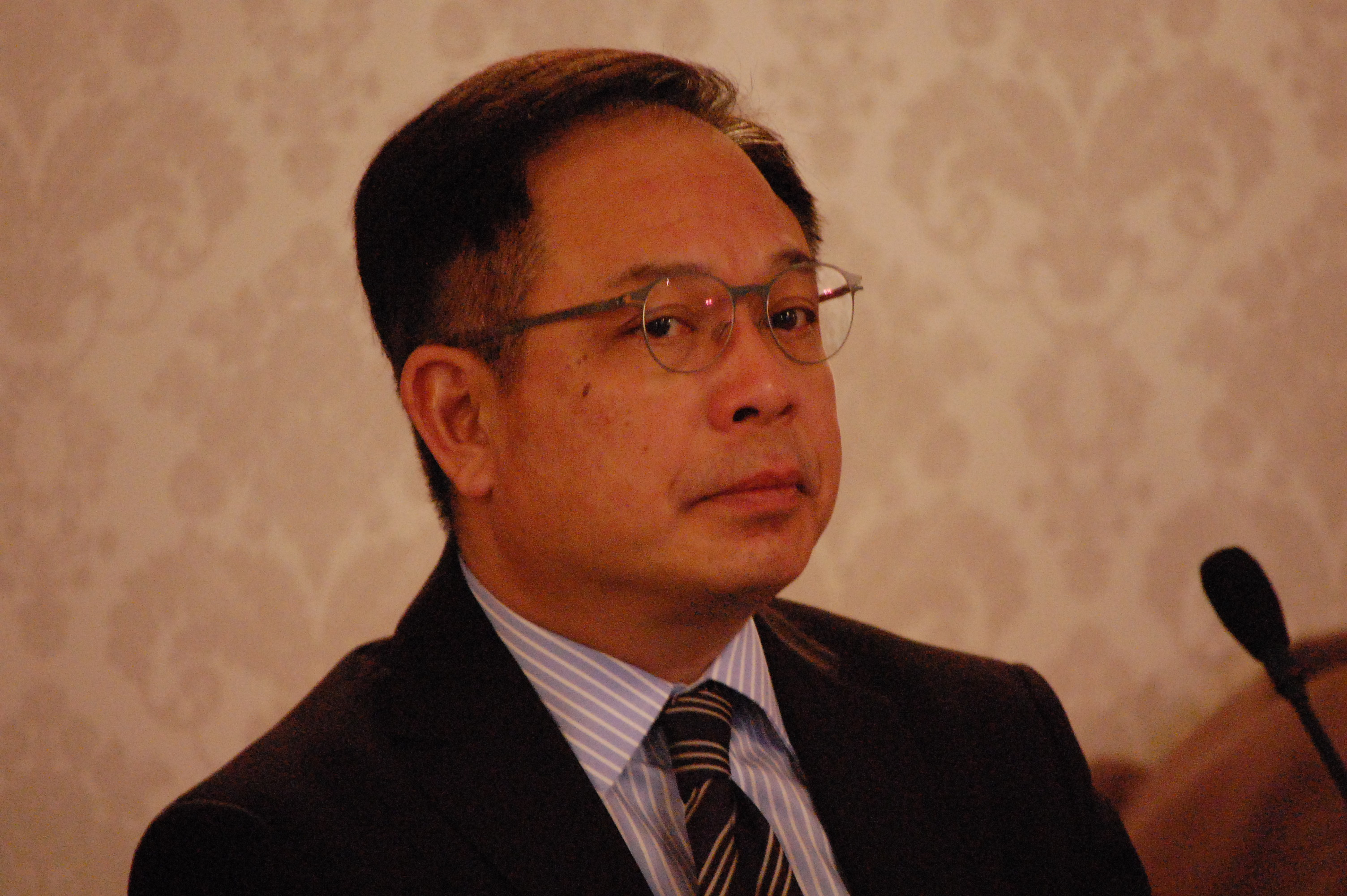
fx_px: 11215
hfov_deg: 6.9
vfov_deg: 4.6
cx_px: 674
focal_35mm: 300
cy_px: 448
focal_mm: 200
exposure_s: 1/30
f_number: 5.6
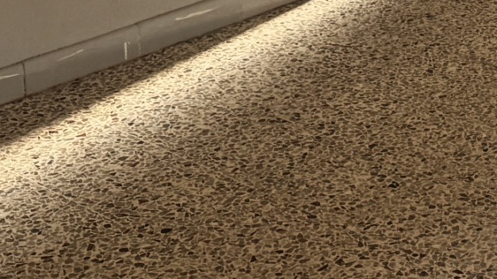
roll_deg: -2.2
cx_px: 700
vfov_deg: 9.4
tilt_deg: -8.4
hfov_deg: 16.7
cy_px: -310
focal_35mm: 119
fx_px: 1568
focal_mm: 6.76
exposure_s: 1/325
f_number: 1.78
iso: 80
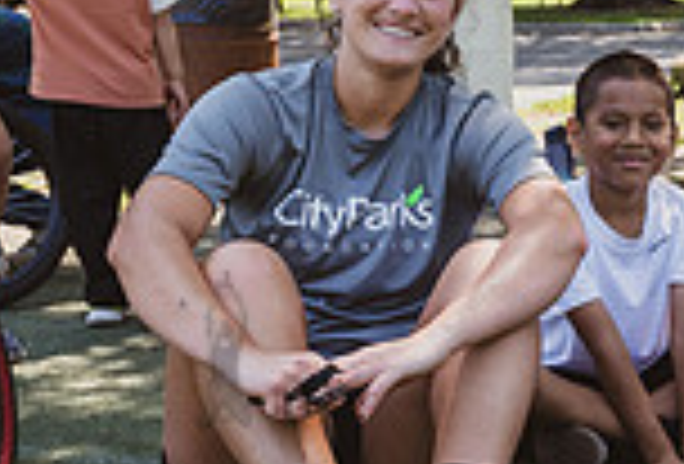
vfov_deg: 13.2
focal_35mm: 105
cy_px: 234
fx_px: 2005
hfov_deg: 18.1
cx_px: 886
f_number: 4
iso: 200
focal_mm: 24
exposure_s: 1/400
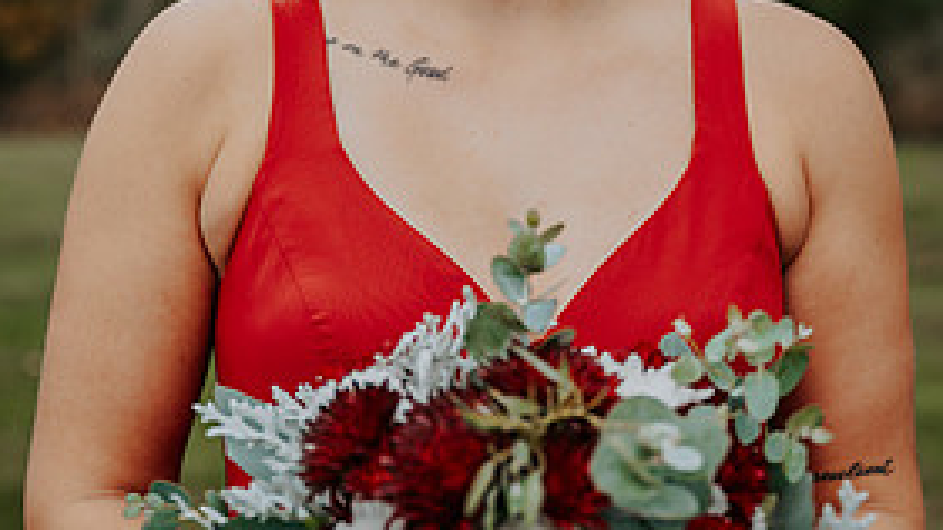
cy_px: 107
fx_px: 2175
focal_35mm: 87
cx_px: 458
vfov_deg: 13.8
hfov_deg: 24.5
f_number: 3.2
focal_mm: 52
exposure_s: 1/1000
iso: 200
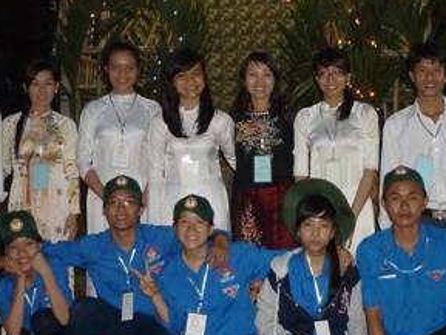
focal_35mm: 73
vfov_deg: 19.9
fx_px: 941
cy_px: 57
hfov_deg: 26.7
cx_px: 238
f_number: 2.8
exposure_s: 1/8
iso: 400
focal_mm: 5.5
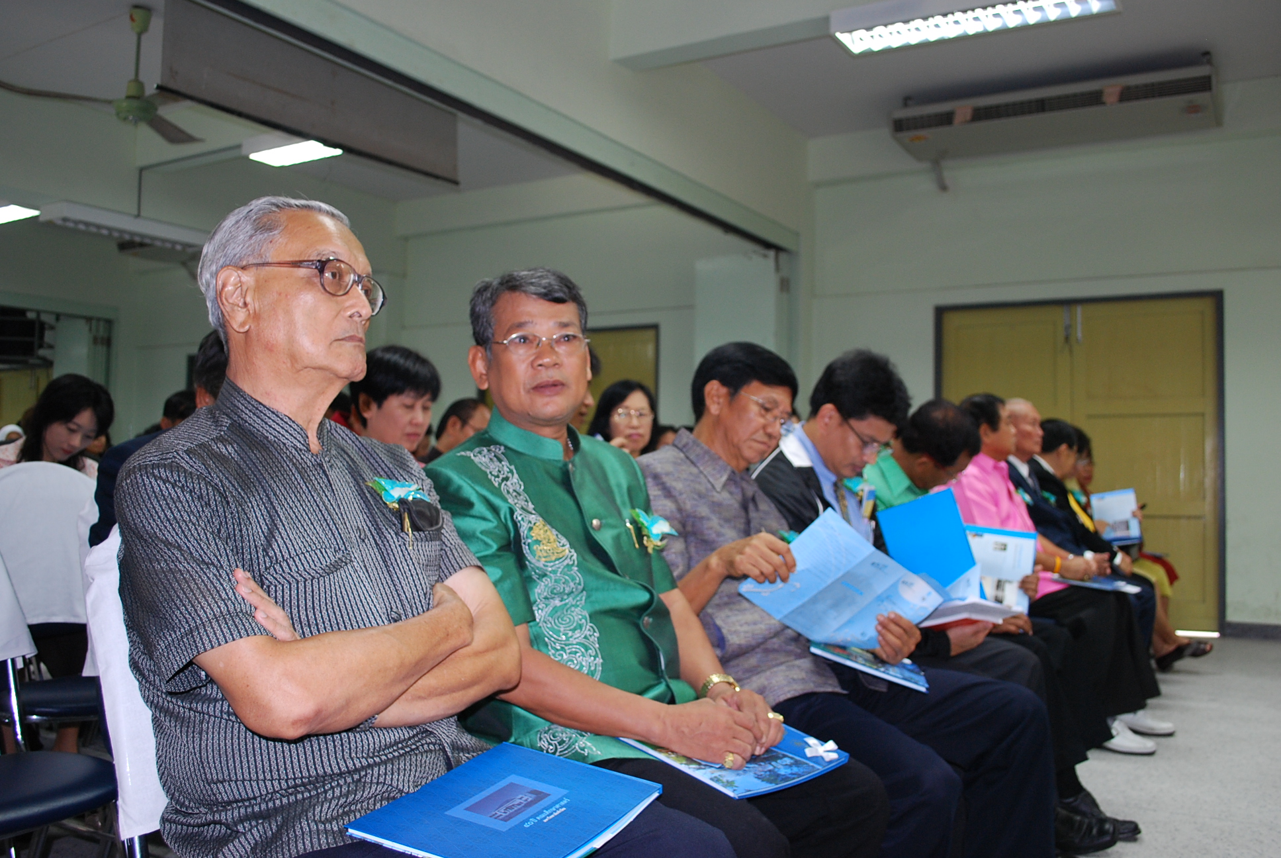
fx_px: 1069
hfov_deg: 61.9
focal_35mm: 30
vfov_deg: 43.7
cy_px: 429
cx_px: 640
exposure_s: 1/20
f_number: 4
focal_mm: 20
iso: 400
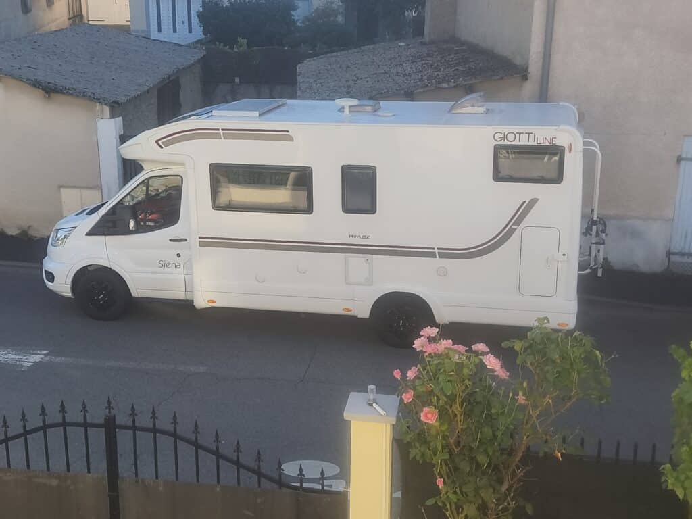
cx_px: 346
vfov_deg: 31.5
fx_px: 920
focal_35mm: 46
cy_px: 260
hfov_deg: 41.2
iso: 50
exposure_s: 1/485
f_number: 1.65
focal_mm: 6.18
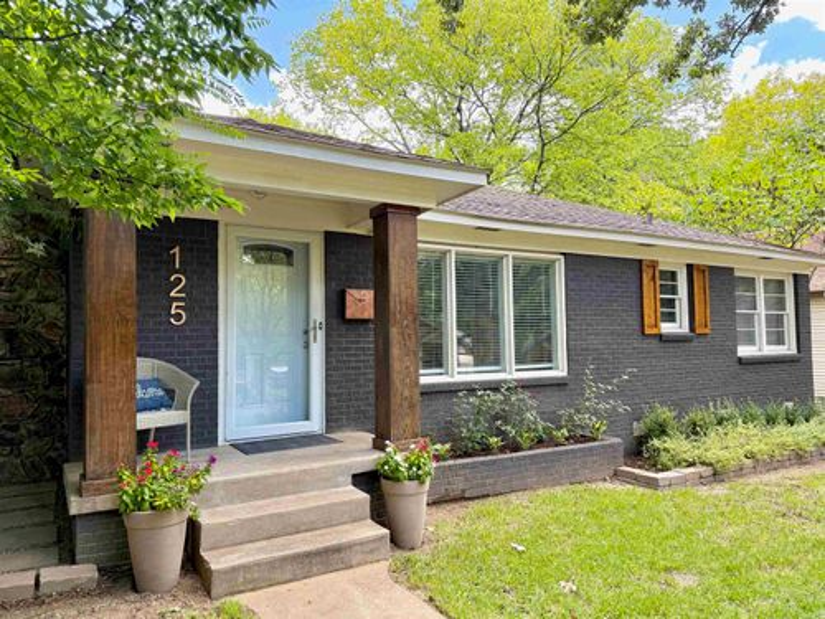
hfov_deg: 71.6
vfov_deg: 56.8
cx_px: 412
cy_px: 310
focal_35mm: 24
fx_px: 572
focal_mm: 6.76
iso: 100
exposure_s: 1/248
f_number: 1.78
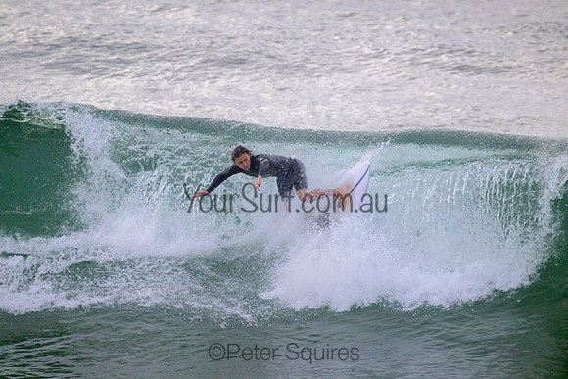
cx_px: 284
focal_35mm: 800
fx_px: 12625
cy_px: 190
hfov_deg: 2.6
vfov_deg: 1.7
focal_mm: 800
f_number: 11
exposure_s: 1/2000
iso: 2800
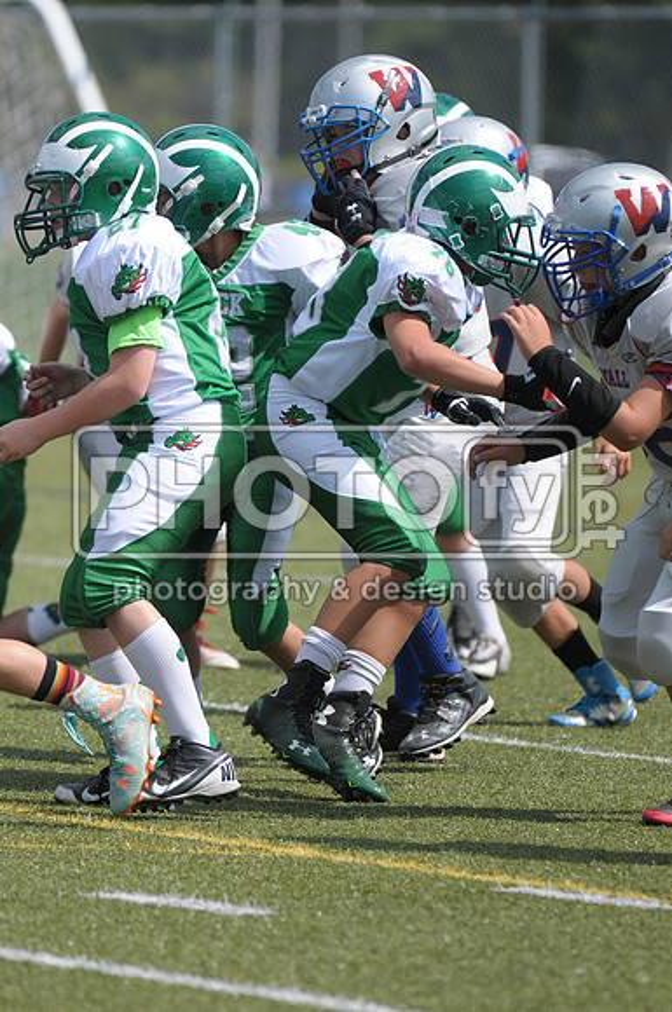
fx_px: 11373
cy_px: 506
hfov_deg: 3.4
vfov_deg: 5.1
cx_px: 336
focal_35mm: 405
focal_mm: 270
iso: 500
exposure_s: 1/4000
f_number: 4
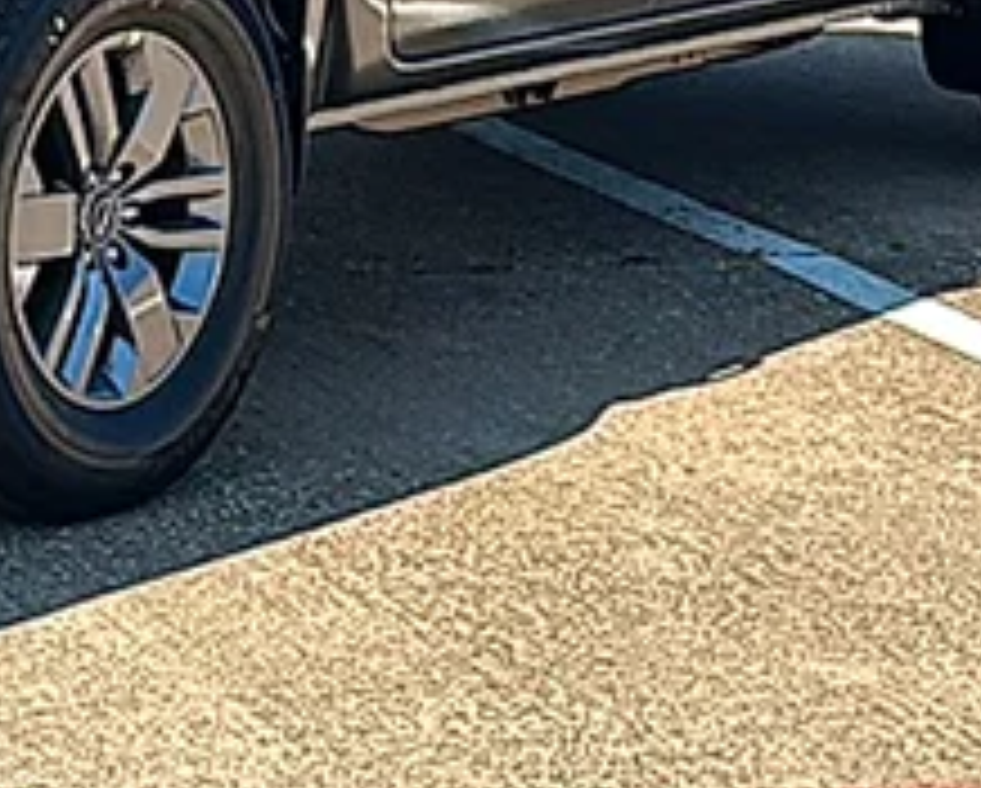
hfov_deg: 15.3
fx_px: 3547
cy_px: -205
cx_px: -144
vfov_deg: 12.3
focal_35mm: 122
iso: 80
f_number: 1.78
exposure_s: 1/3745
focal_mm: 6.86
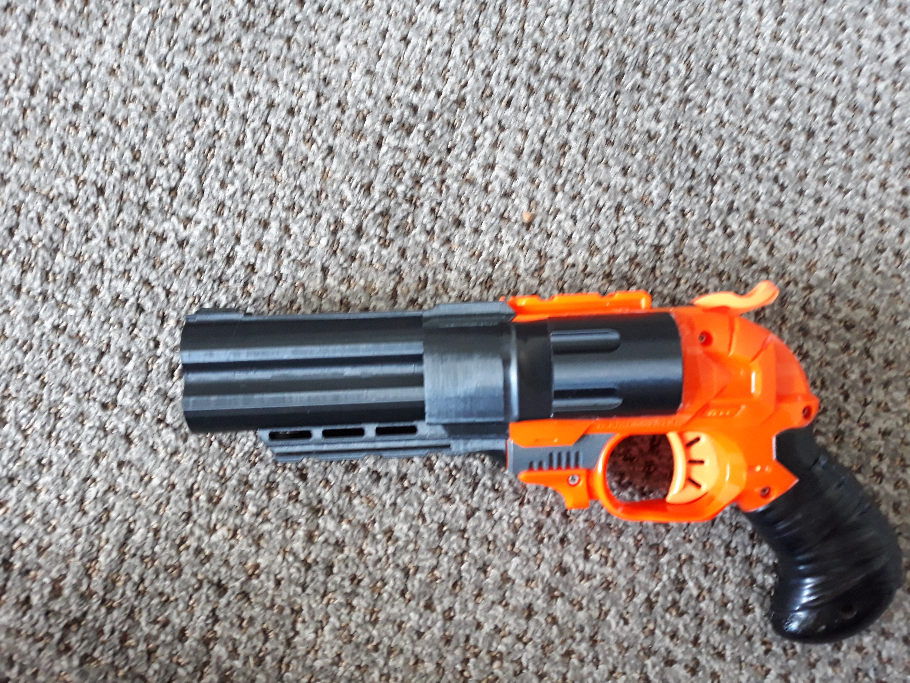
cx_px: 455
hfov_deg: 63.4
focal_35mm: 28
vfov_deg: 49.7
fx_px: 736
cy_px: 342
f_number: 1.7
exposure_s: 1/24
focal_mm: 3.7
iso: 320
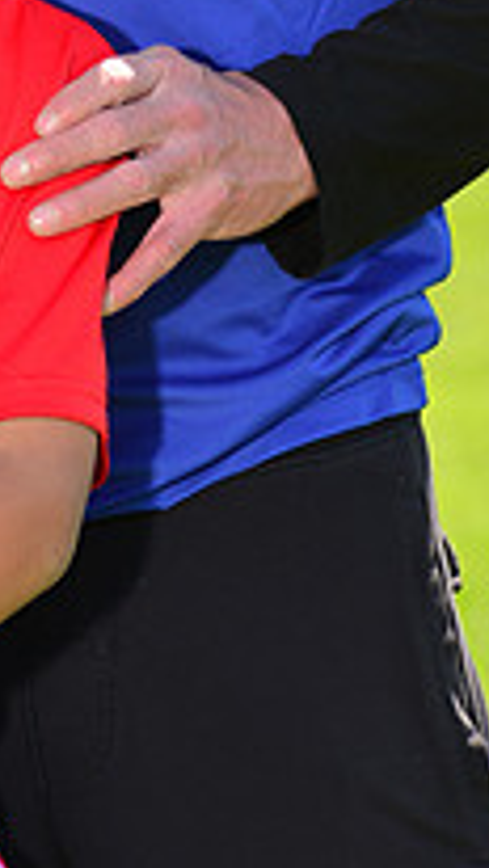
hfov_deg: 2.8
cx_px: -78
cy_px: -324
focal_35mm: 427
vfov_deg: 5.0
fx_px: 9835
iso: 200
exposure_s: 1/250
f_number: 8
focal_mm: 145
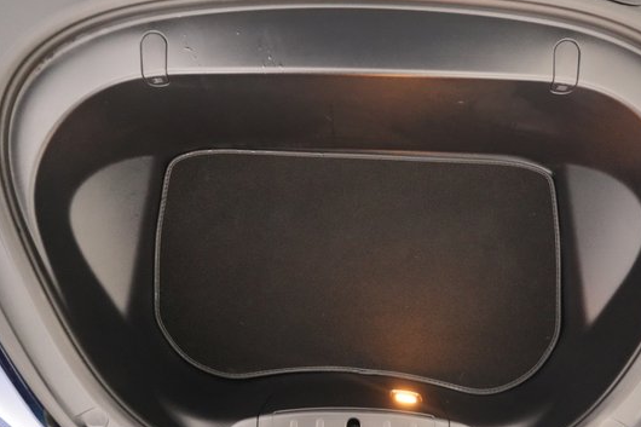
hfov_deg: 63.4
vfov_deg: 44.9
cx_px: 363
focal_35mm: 29
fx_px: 516
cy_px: 235
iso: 12800
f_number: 2.8
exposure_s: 1/60
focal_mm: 24
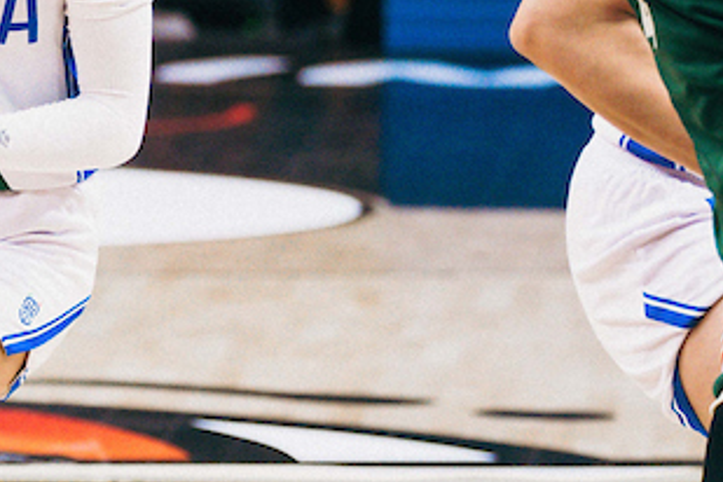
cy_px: 129
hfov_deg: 4.8
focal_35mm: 427
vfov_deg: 3.2
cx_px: 246
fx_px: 8575
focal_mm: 110
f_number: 2.8
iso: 2000
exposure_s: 1/1600
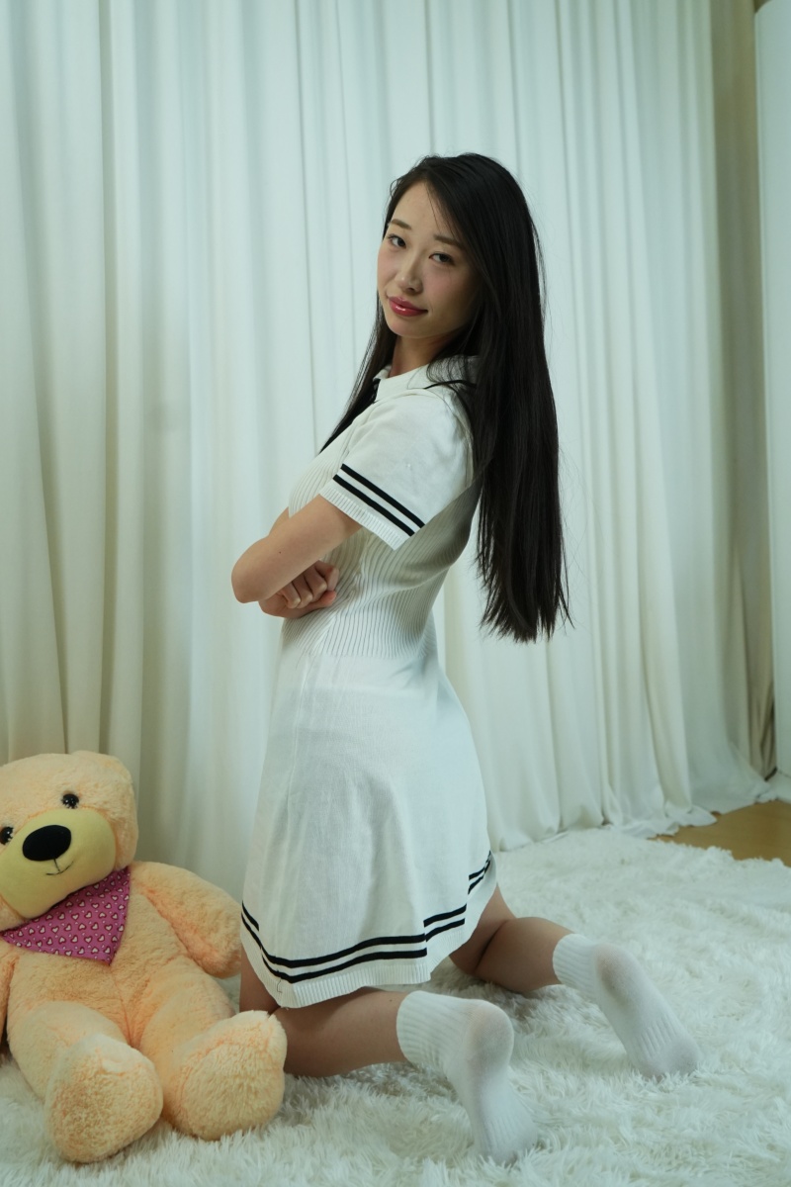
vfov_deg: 54.4
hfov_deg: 37.9
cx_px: 396
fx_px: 1153
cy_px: 594
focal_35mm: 35
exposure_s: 1/400
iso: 1600
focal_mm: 35
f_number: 4
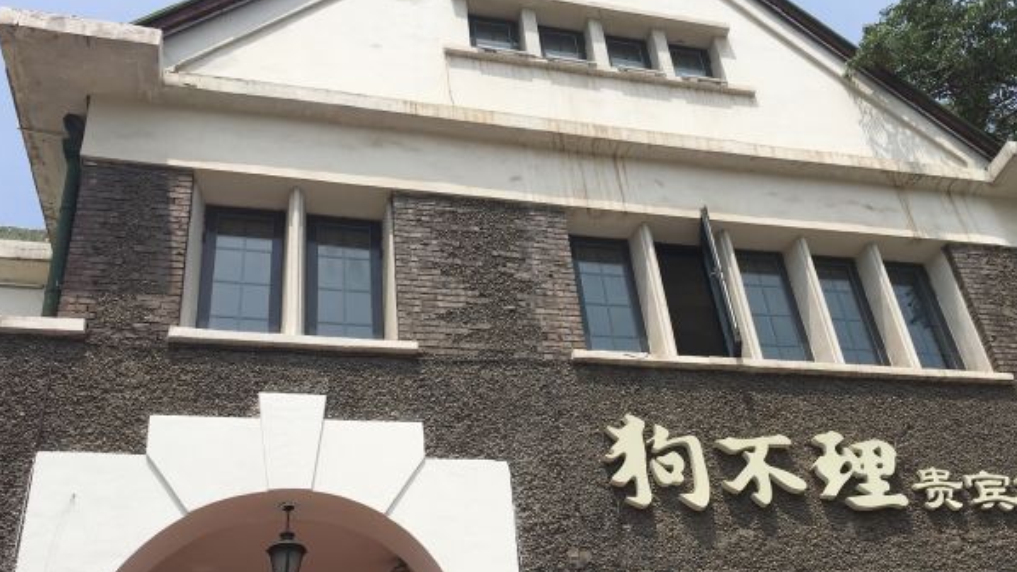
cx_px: 583
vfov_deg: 31.7
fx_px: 998
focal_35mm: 37
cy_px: 387
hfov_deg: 53.8
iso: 25
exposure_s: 1/2137
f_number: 2.2
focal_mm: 4.15
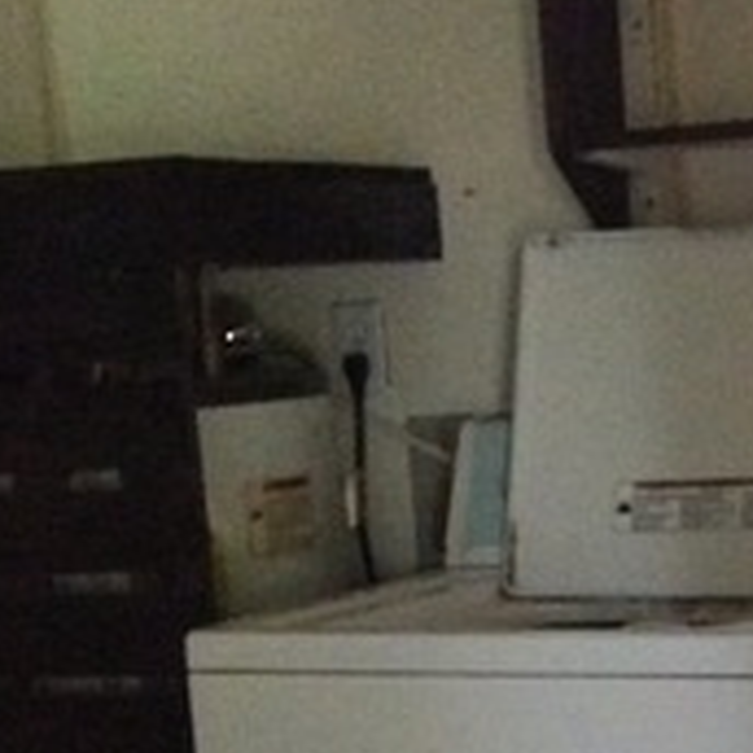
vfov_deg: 16.2
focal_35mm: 105
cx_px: 823
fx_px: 2584
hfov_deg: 16.1
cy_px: 779
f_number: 2.4
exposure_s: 1/15
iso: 500
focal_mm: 3.3
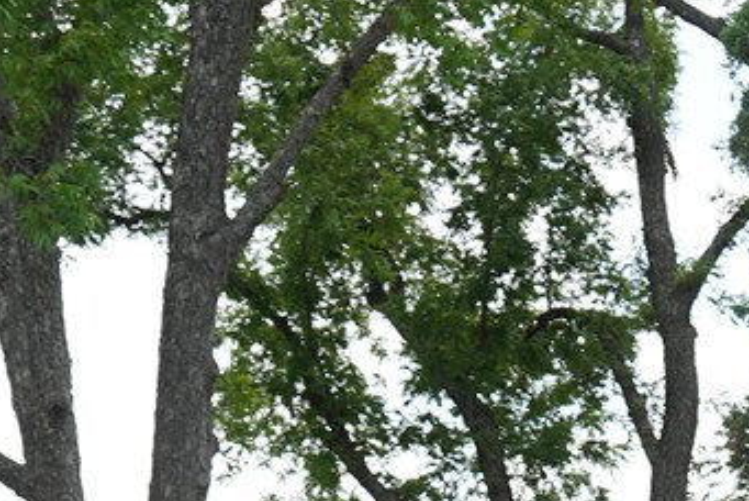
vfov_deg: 7.4
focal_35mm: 170
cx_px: 960
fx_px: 3540
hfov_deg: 11.8
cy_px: 1338
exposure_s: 1/100
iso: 100
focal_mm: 29
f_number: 7.1
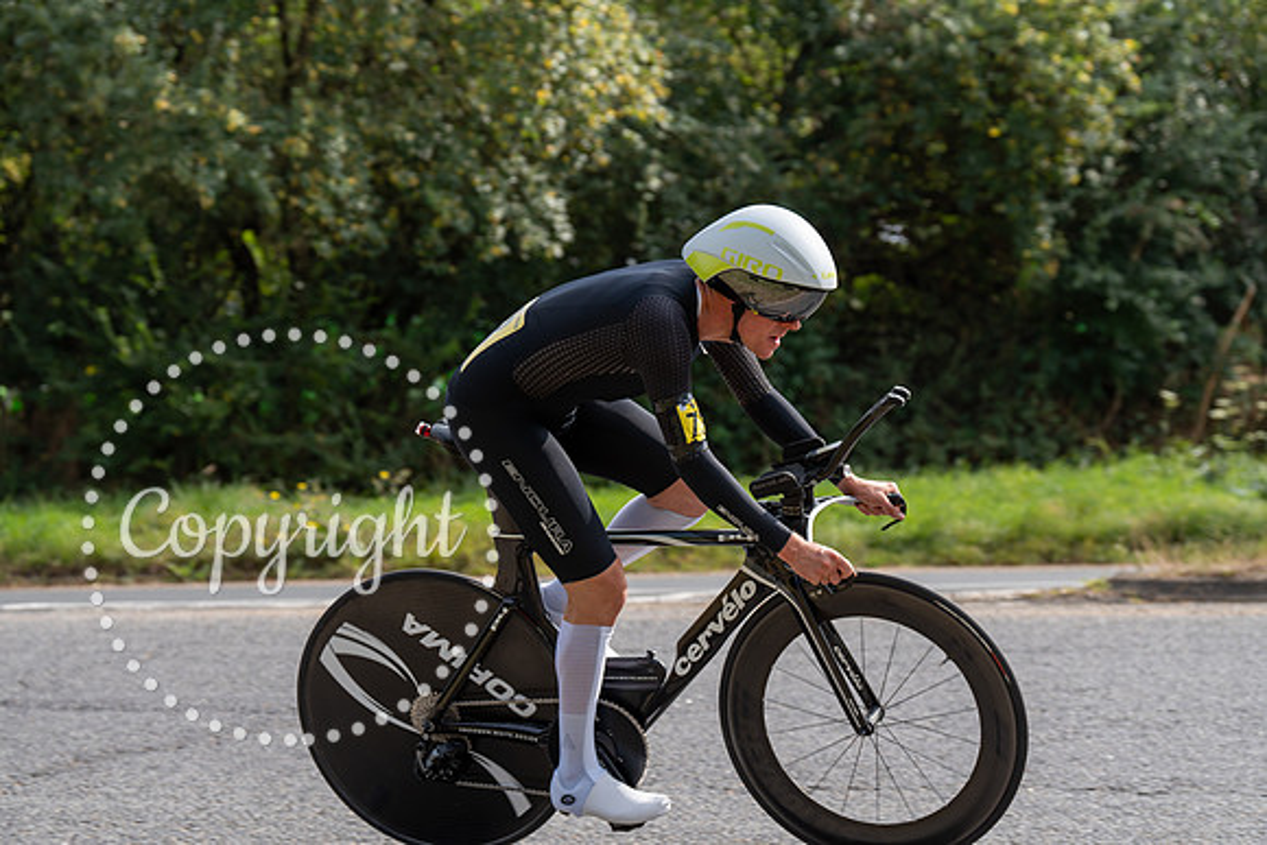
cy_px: 422
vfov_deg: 16.7
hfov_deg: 24.8
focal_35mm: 82
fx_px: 2886
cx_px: 634
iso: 125
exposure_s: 1/1000
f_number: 4
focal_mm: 82
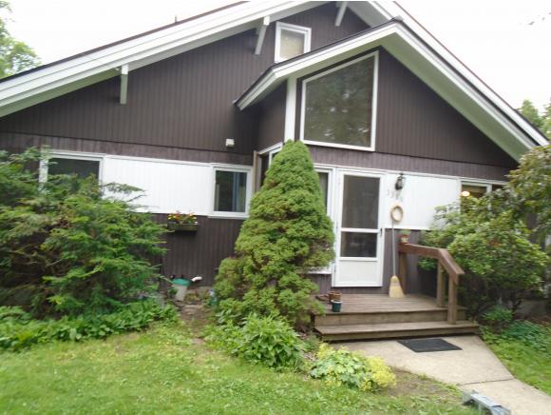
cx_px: 276
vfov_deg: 53.1
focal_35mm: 26
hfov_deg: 67.3
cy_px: 208
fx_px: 414
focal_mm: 4.6
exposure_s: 1/40
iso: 100
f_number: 3.2
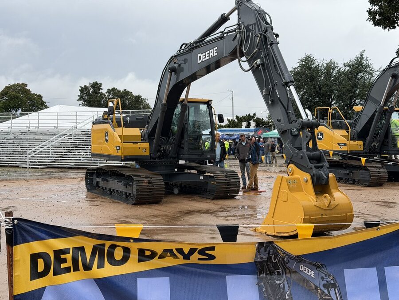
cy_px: 150
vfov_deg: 30.3
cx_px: 200
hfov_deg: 39.7
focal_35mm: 48
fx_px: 553
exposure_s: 1/1543
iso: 100
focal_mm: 6.76
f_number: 1.78
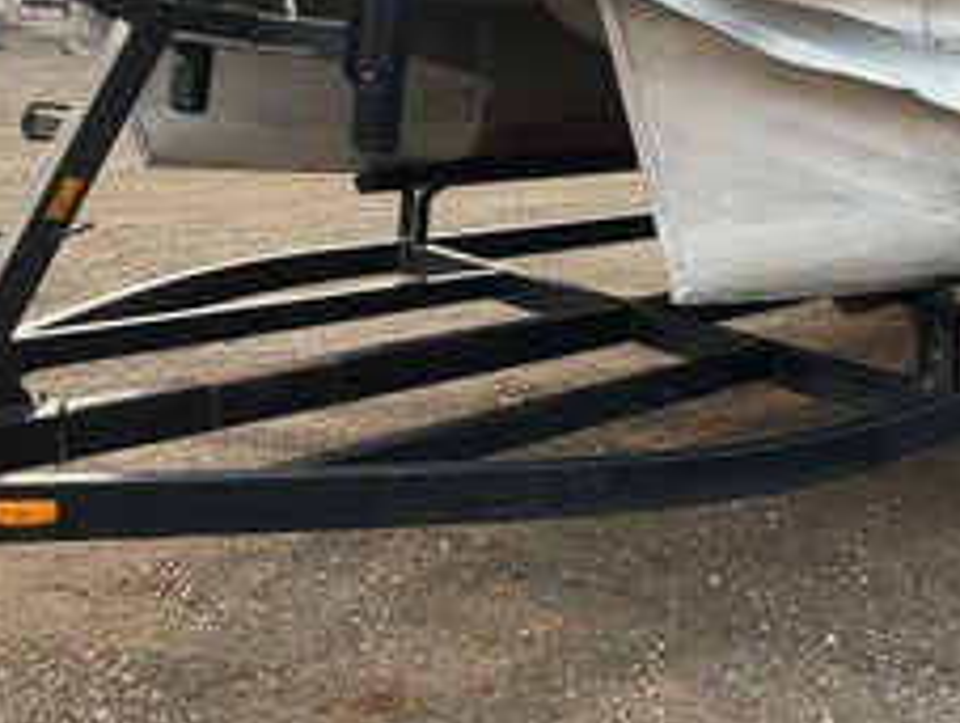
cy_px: 148
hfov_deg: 36.5
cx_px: 732
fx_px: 1417
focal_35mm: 51
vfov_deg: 28.1
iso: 25
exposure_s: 1/855
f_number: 1.8
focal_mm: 3
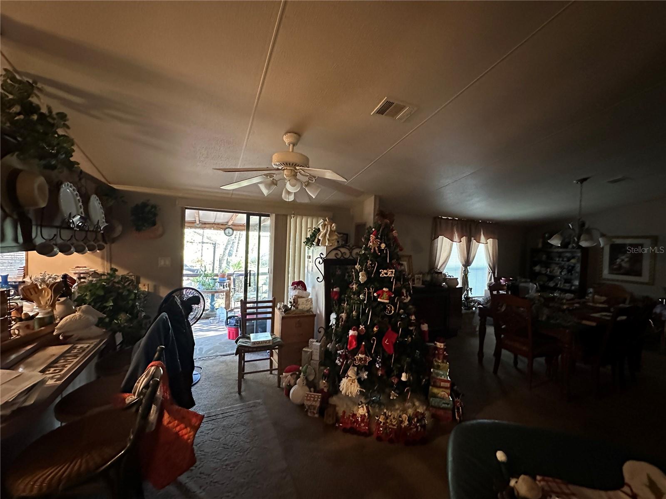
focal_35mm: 14
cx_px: 333
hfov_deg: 102.1
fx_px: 269
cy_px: 250
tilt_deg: -0.8
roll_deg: -1.6
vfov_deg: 85.7
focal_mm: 2.22
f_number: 2.2
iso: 1250
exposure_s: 1/60
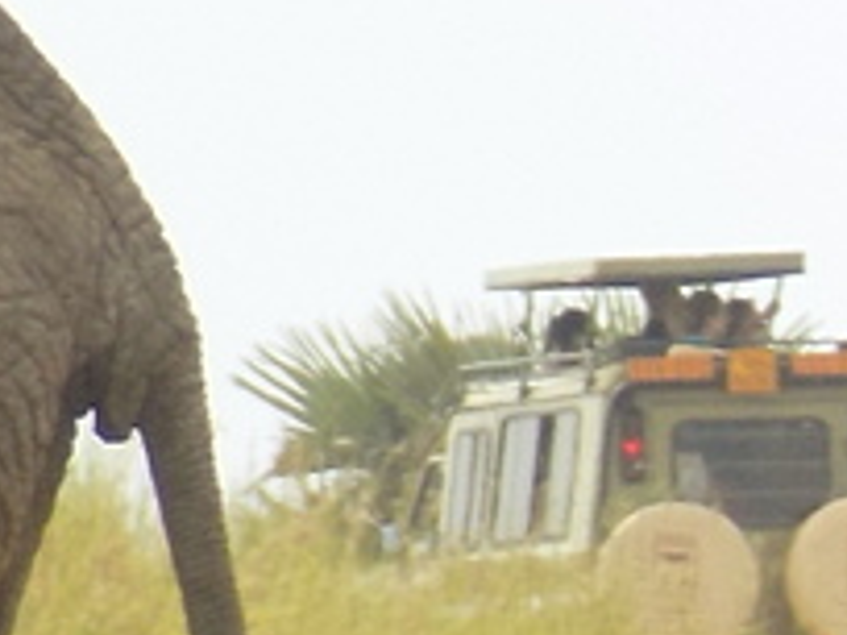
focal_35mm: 1646
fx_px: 40275
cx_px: 2167
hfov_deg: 1.2
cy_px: 693
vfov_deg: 0.9
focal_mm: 49.7
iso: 80
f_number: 5.8
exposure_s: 1/200
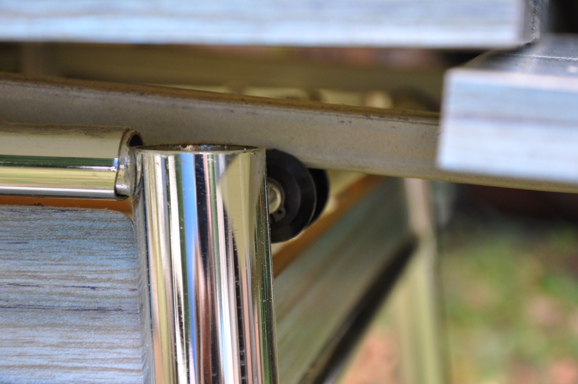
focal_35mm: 93
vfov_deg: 14.7
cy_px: 192
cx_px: 289
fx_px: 1491
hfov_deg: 21.9
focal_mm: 62
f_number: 5.3
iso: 560
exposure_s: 1/60
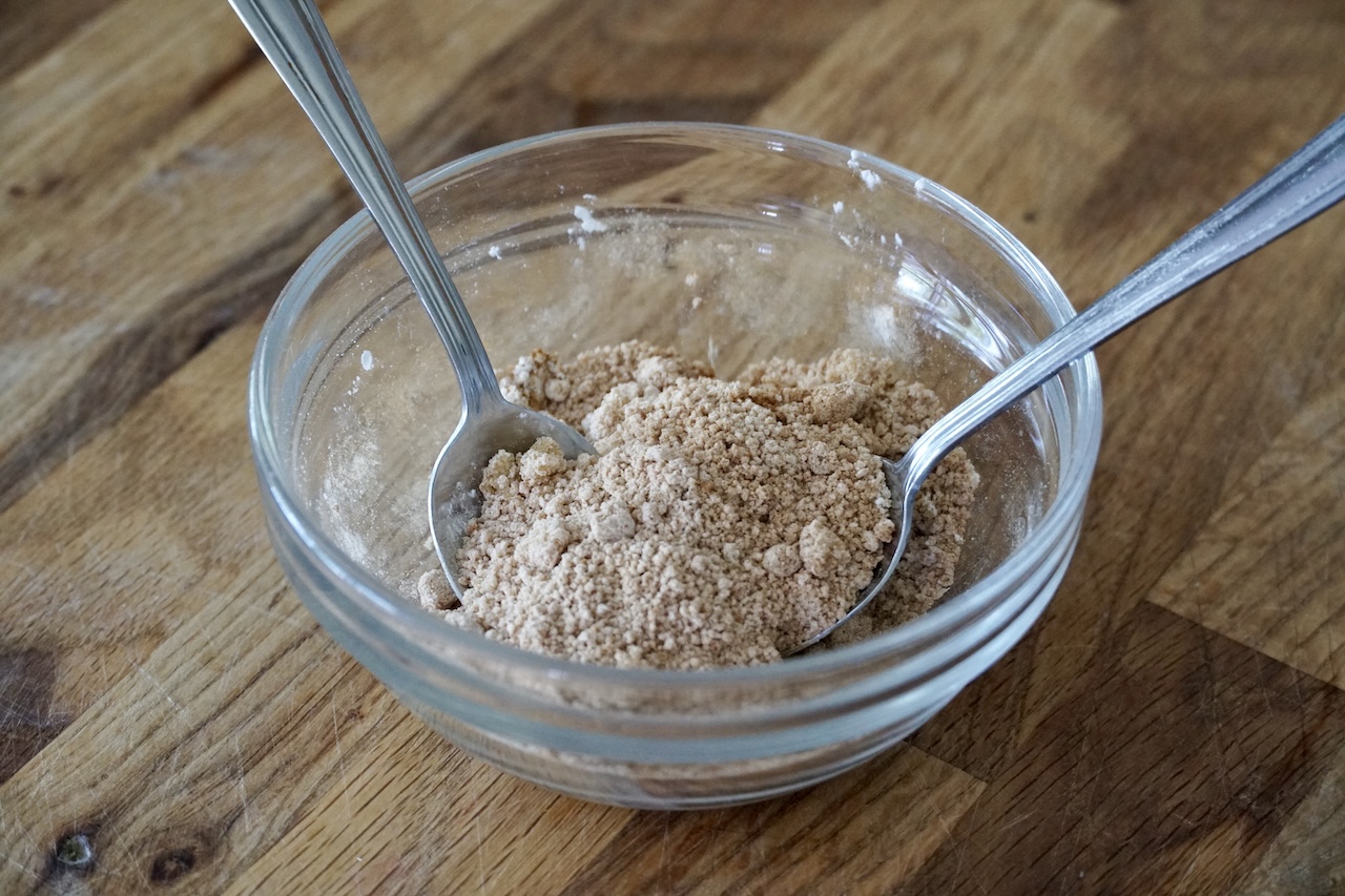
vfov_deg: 16.9
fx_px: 3026
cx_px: 672
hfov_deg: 25.1
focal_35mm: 81
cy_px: 448
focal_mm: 54
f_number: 5
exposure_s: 1/100
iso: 3200
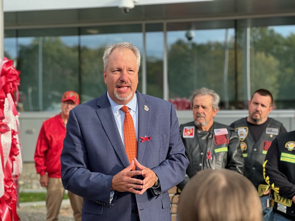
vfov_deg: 19.1
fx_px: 656
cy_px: 110
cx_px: 148
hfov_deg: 25.3
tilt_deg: +0.5
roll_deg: -0.1
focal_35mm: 77
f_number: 2.8
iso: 25
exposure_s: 1/121
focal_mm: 9
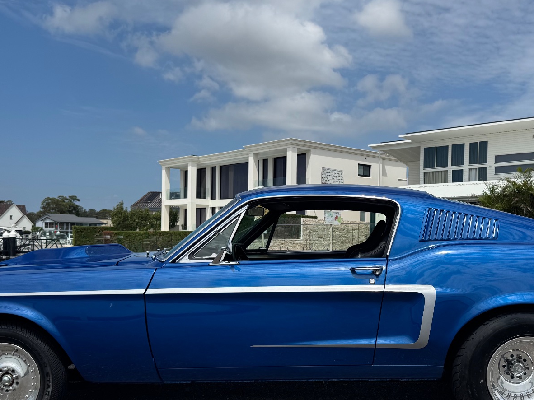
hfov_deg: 47.6
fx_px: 602
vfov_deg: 36.7
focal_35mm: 39
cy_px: 230
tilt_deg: +1.0
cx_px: 315
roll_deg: -0.5
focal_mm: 6.76
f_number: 1.78
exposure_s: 1/7092
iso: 80
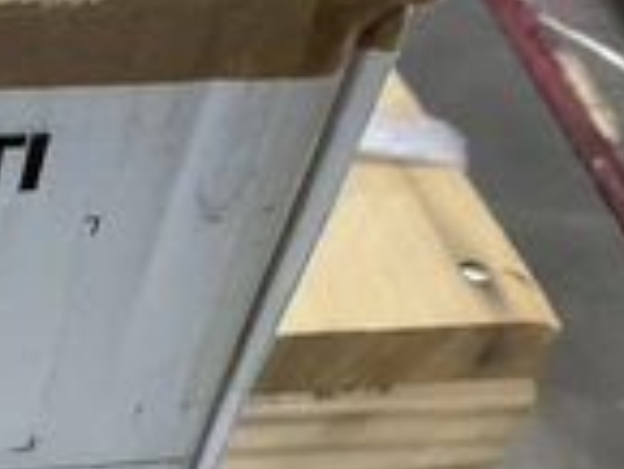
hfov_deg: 21.7
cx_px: -219
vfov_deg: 18.4
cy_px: 336
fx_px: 1443
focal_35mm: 80
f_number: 1.8
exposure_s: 1/40
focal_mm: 3
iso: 320
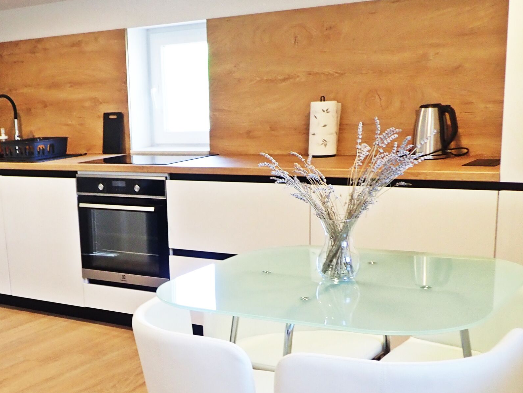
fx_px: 801
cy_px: 289
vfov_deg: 27.2
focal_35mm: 53
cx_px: 107
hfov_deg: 35.1
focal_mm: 5.5
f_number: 2.3
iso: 160
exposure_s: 1/60
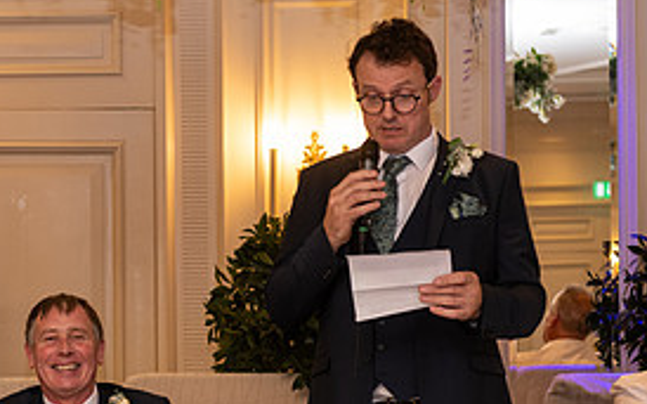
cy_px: 287
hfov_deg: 16.7
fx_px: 2203
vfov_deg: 10.5
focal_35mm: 125
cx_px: 222
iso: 640
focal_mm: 58
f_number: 3.5
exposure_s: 1/160
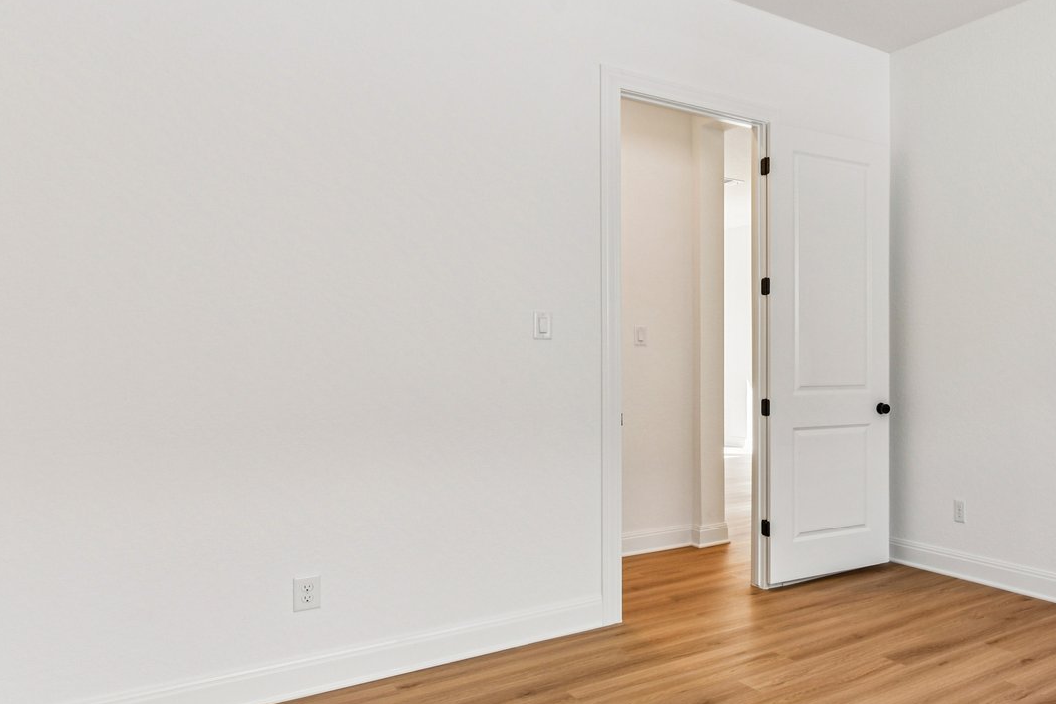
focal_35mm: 29
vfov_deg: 45.0
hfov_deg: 55.2
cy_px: 366
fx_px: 851
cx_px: 952
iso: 110
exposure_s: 1/15
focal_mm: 15
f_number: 8
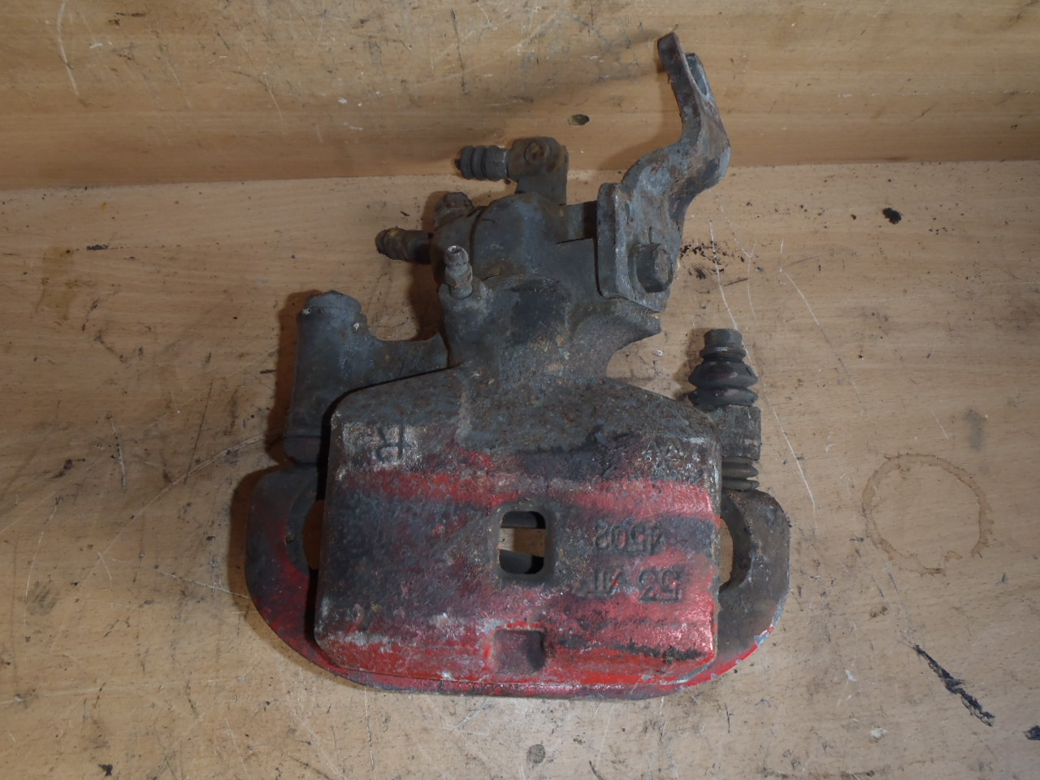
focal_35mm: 28
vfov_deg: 49.7
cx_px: 520
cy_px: 390
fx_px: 841
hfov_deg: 63.4
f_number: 3.9
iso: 100
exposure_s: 1/30
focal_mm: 5
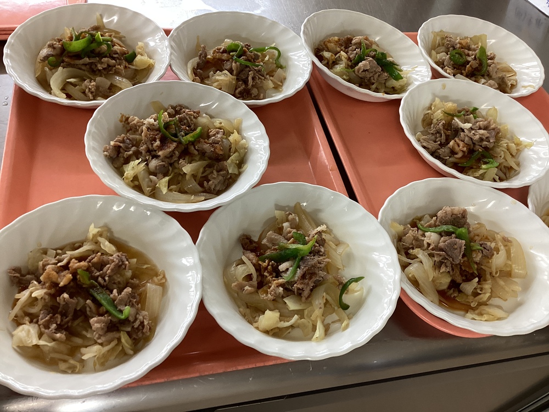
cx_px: 274
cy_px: 206
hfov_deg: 58.4
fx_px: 492
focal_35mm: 31
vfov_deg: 45.4
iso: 125
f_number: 2.4
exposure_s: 1/50
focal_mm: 3.3
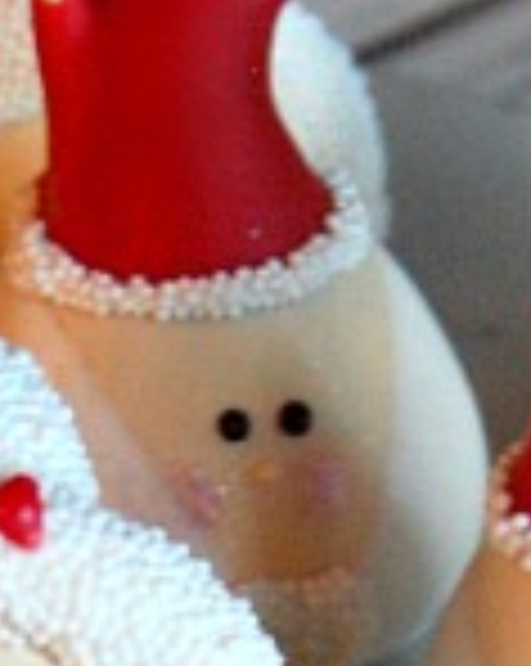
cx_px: -166
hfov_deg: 8.9
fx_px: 3366
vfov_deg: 11.2
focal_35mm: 171
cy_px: 605
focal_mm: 30
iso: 1600
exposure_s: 1/6
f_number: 4.2
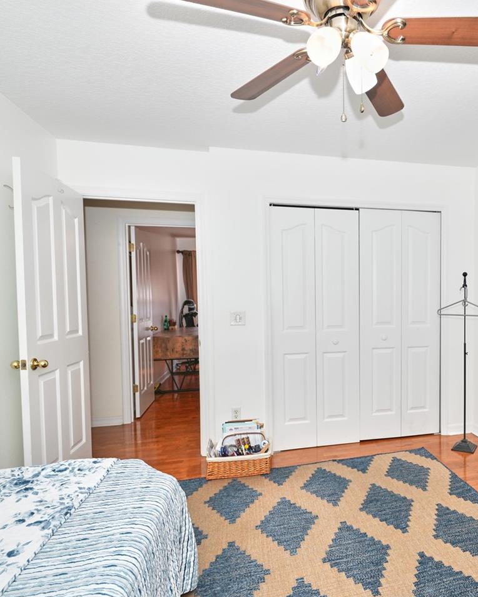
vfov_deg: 75.0
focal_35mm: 22
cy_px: 313
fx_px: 389
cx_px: 360
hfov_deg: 59.6
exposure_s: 1/200
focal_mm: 14
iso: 400
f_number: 4
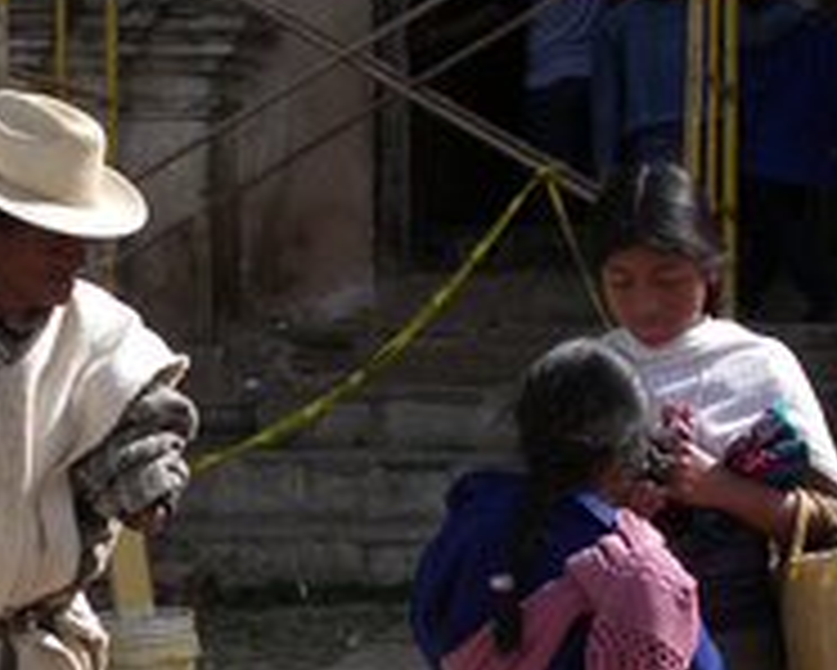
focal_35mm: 169
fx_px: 4189
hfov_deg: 11.4
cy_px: 668
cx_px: 202
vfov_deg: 9.1
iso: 80
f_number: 5
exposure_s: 1/250
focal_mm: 12.8
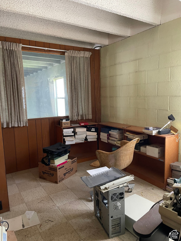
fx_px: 174
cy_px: 120
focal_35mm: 25
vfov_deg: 69.4
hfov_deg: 54.9
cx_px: 90
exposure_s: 1/44
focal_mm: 5.1
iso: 500
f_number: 1.6
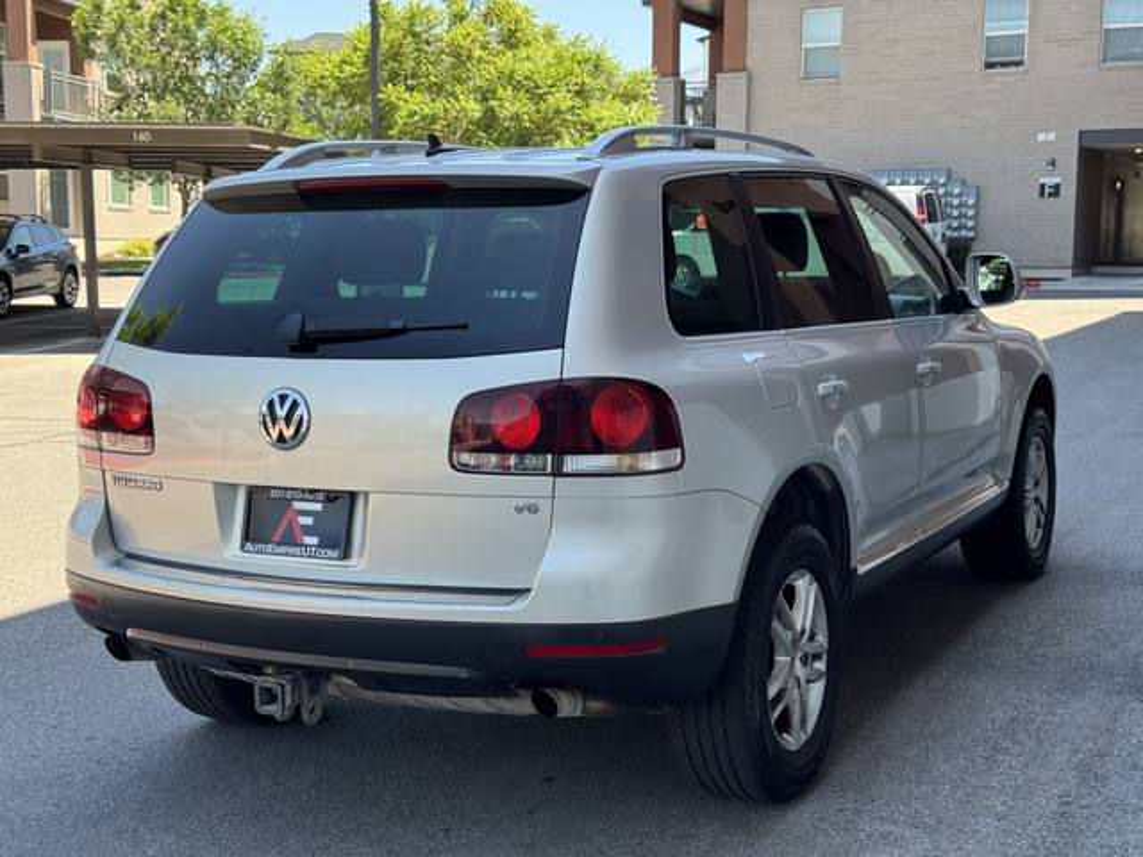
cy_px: 428
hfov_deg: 39.7
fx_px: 1585
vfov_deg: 30.3
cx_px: 572
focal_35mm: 48
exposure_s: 1/577
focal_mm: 6.76
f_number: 1.78
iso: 64
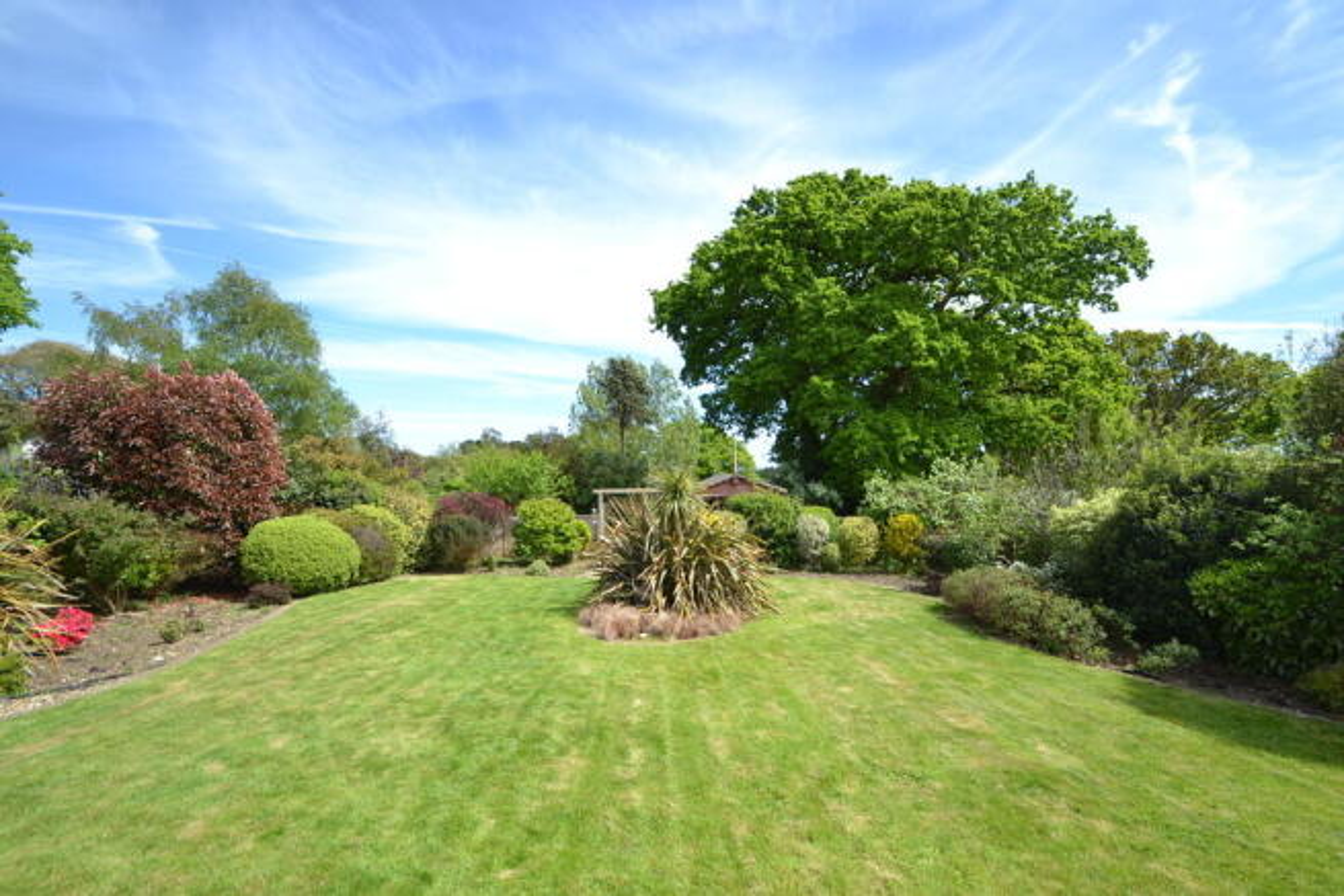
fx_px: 560
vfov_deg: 77.4
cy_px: 448
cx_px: 672
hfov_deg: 100.4
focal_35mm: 15
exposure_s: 1/200
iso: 100
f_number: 7.1
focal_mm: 10
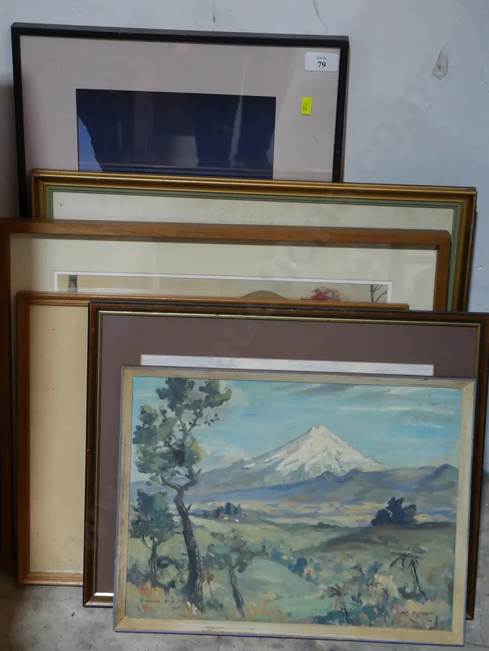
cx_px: 244
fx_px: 1317
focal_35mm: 70
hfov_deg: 21.0
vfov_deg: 27.8
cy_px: 326
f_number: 5.5
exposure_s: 1/80
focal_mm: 35
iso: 1250
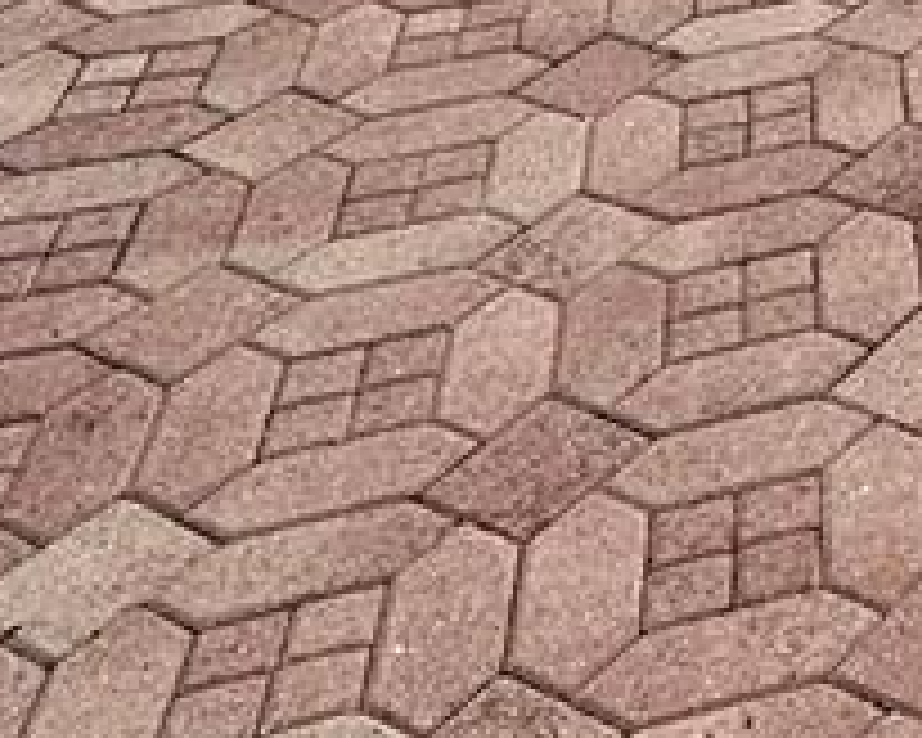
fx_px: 2183
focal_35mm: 80
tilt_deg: -5.9
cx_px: 1633
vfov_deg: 14.3
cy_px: -922
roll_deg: -1.9
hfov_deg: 18.8
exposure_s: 1/5051
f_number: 2.2
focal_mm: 2.22
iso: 50
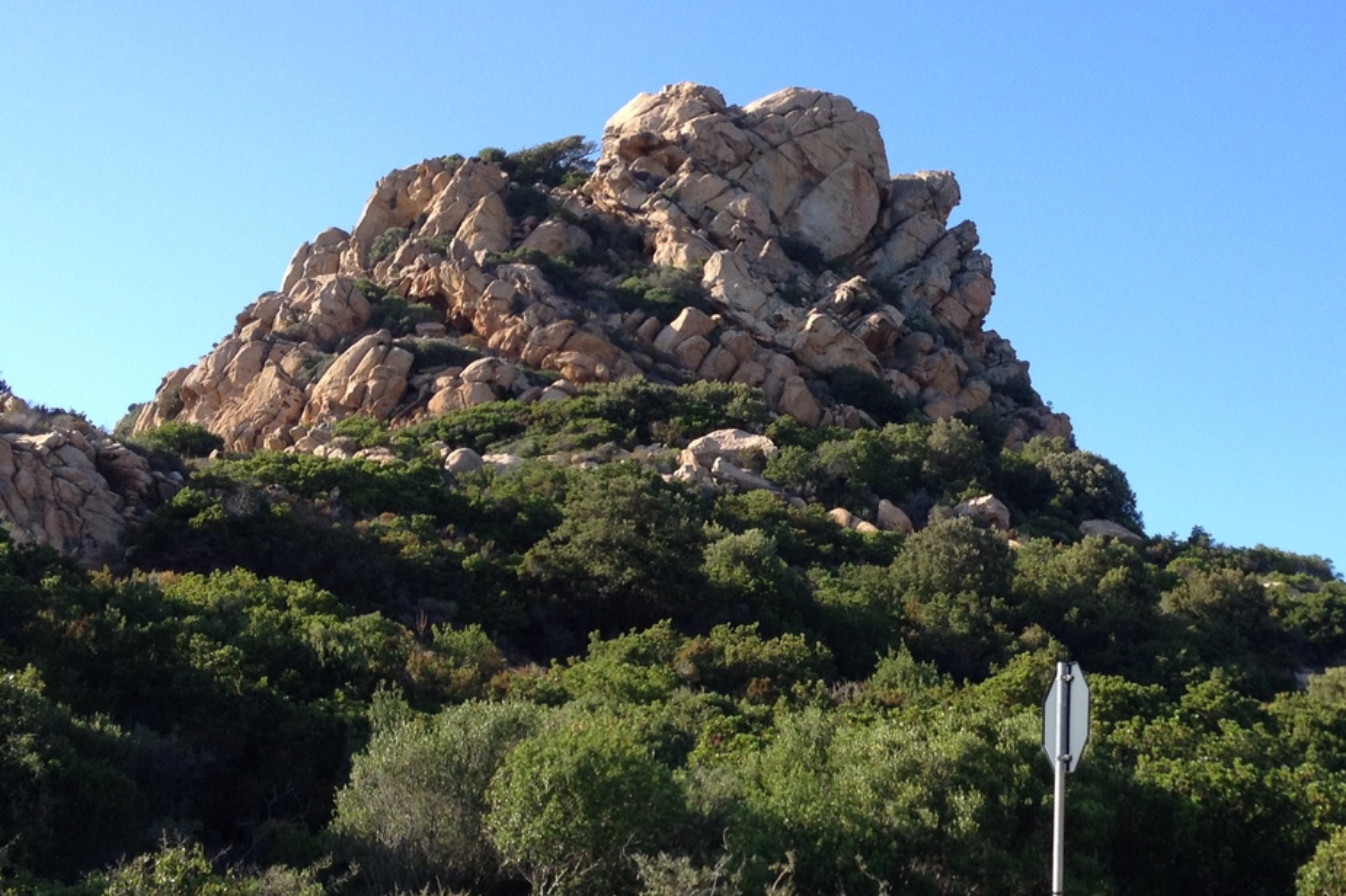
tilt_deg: +8.3
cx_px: 957
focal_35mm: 63
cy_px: 553
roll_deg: +1.8
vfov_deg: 21.5
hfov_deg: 31.5
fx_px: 2355
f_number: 2.4
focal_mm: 4.28
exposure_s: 1/717
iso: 50
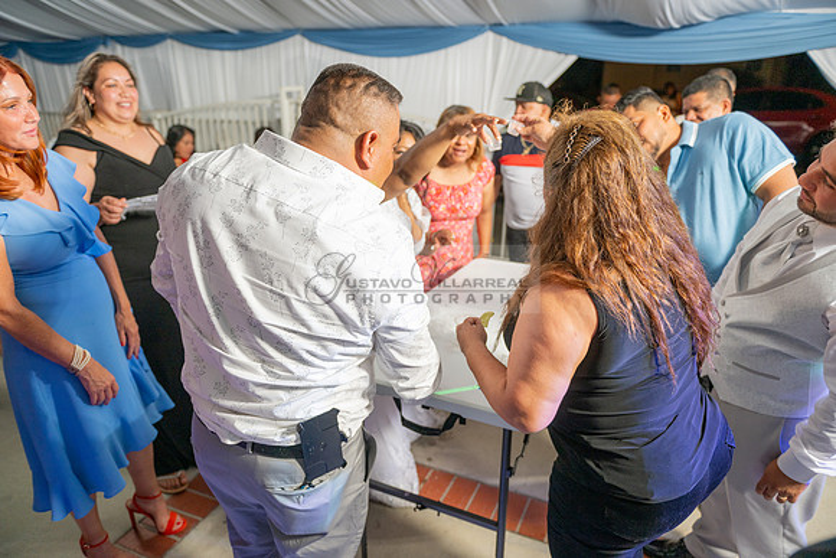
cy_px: 279
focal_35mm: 24
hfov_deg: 73.7
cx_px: 418
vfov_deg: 53.2
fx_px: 557
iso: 250
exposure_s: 1/125
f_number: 2.8
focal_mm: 24
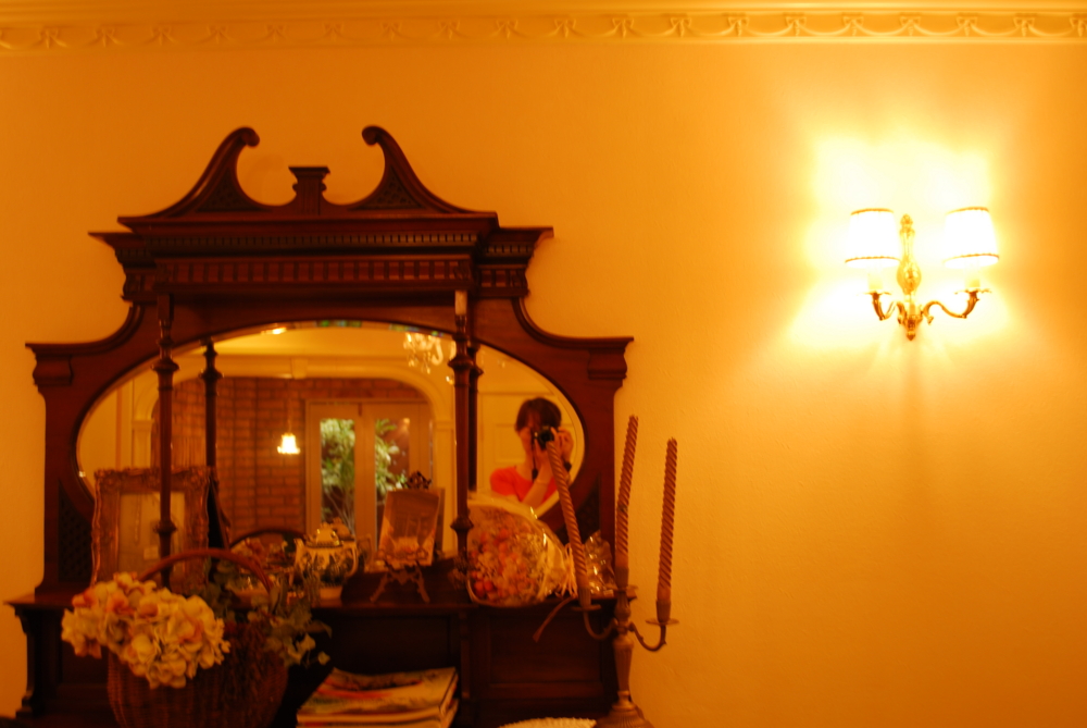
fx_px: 1179
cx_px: 544
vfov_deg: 34.3
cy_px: 364
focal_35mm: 39
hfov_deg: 49.5
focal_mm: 26
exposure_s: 1/4
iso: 100
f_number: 4.2
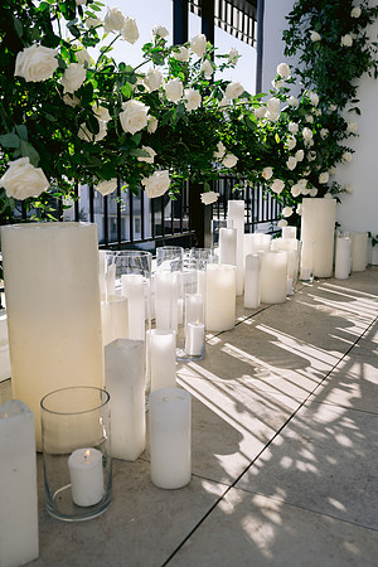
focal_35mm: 35
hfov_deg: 37.9
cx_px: 189
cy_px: 284
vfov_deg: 54.4
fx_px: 551
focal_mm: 35
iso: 200
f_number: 4
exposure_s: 1/1250
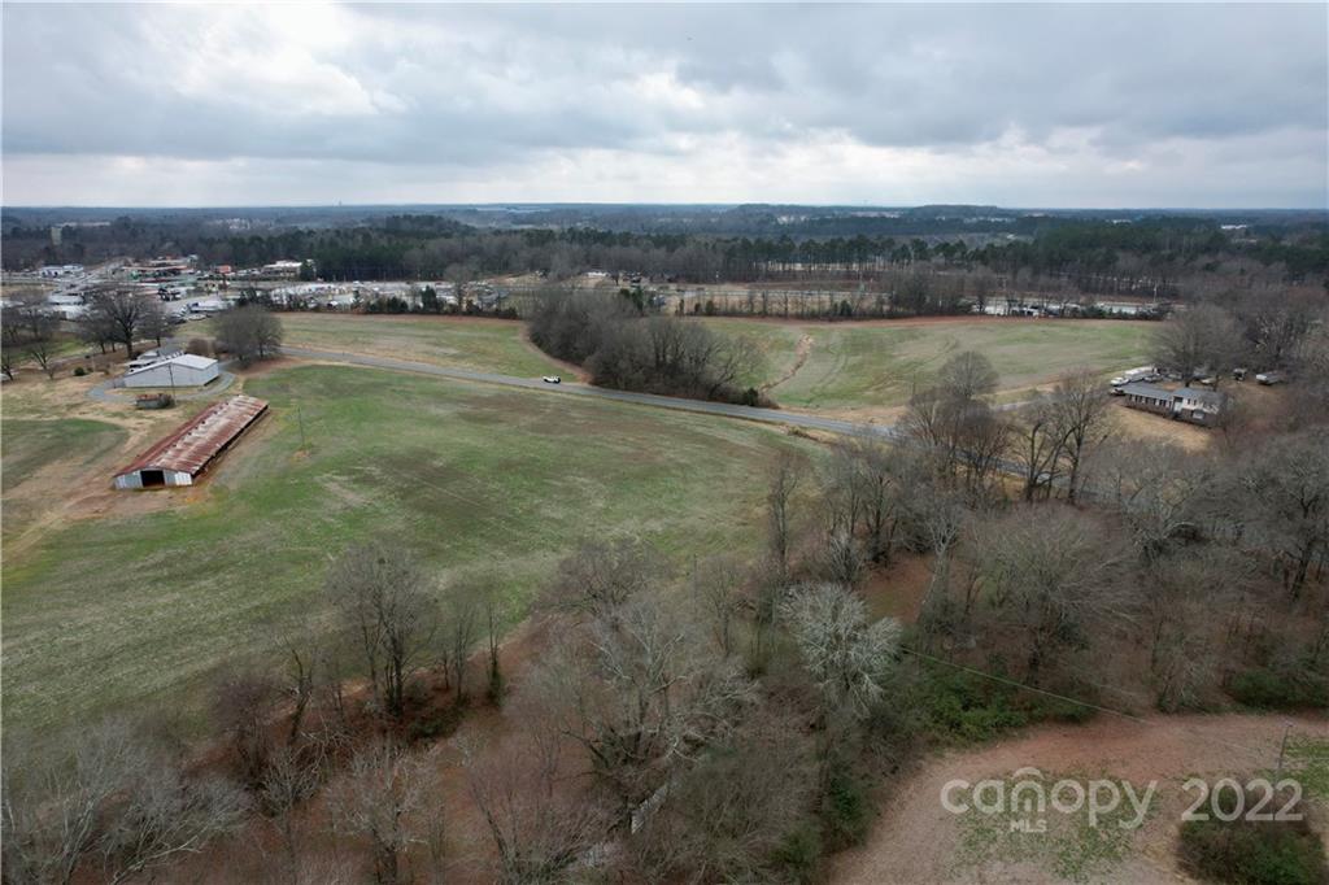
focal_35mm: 22
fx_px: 812
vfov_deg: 57.2
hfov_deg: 78.6
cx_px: 664
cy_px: 442
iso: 130
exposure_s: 1/320
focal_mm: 8.38
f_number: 2.8
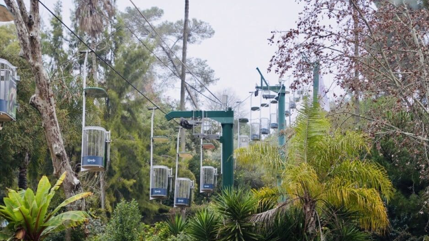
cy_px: 152
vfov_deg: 9.8
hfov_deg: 17.4
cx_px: 220
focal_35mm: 123
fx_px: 1399
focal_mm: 107
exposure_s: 1/160
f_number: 4.5
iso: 800
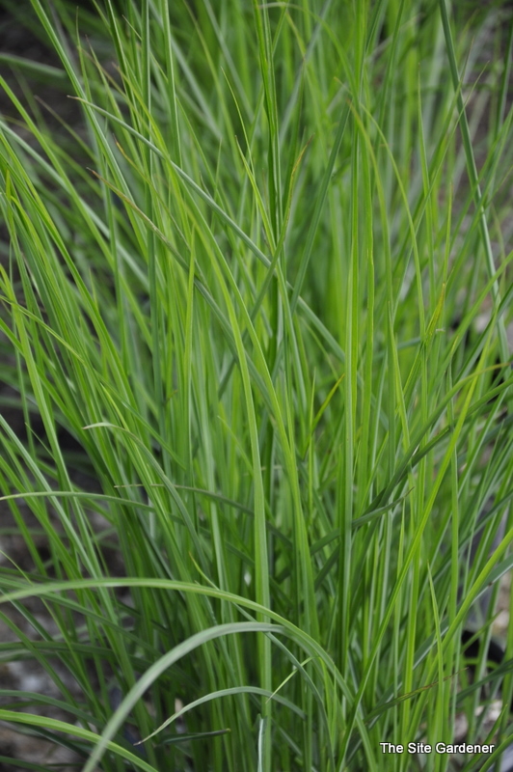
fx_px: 3372
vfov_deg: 13.1
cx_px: 256
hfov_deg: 8.7
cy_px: 386
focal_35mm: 158
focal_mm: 105
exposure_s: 1/320
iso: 400
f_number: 5.6
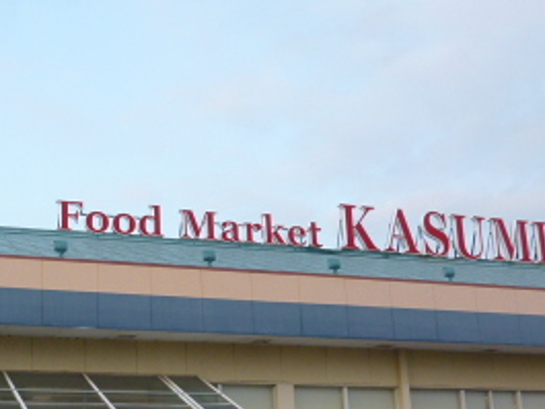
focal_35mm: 58
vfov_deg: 25.2
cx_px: 93
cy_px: 247
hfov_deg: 32.1
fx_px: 914
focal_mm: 4.3
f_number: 3.5
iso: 100
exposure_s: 1/200
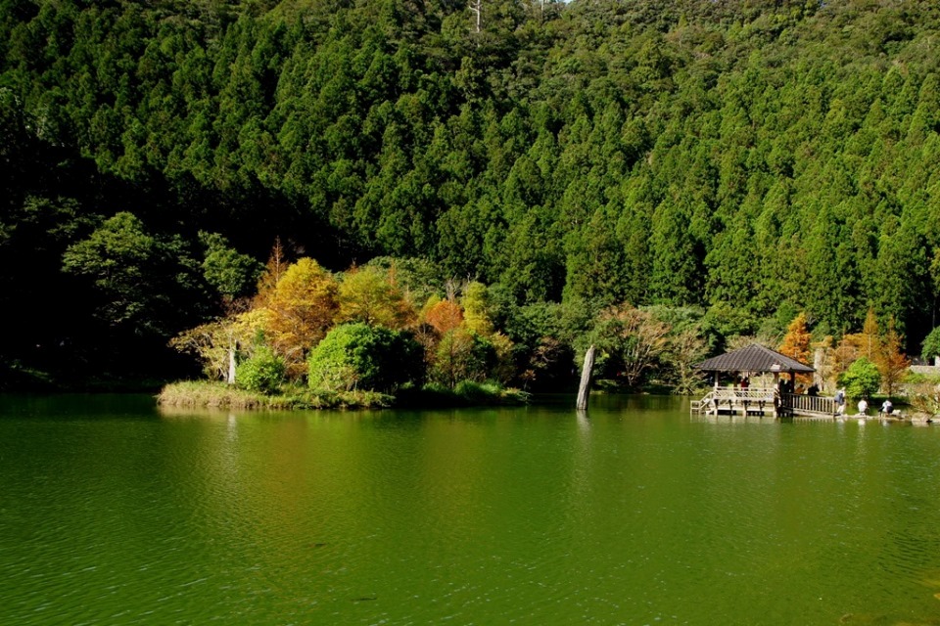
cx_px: 470
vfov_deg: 36.9
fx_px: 940
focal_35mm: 36
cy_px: 313
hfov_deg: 53.1
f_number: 10
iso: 200
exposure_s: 1/100
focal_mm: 24
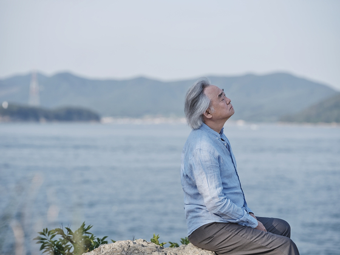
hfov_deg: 22.5
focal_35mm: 87
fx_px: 855
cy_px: 128
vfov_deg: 17.0
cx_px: 170
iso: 200
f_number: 3.2
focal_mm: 110
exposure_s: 1/1300
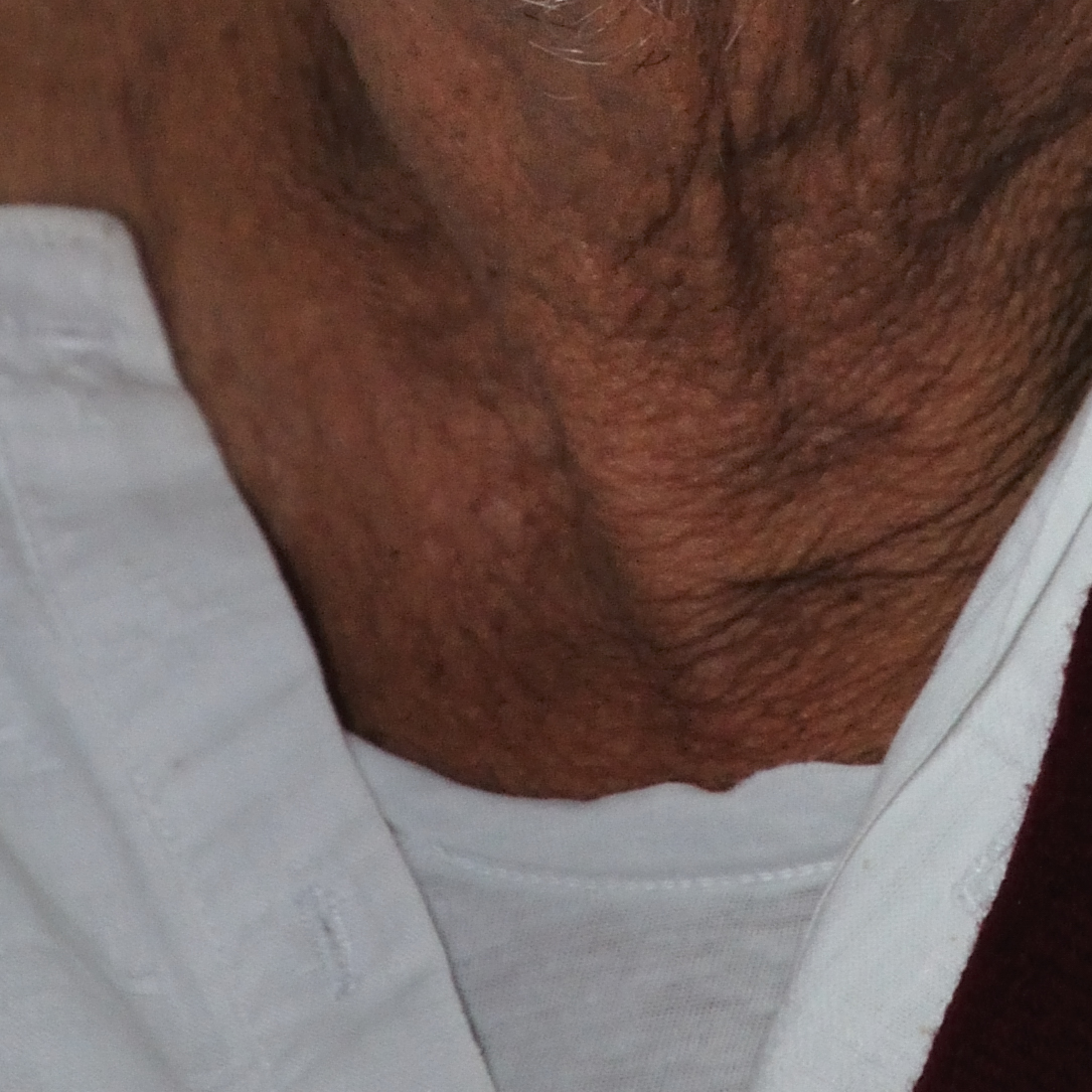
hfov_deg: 4.1
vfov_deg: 4.1
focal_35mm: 428
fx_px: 15264
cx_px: 580
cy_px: -784
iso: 800
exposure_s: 1/30
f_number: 5.6
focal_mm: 85
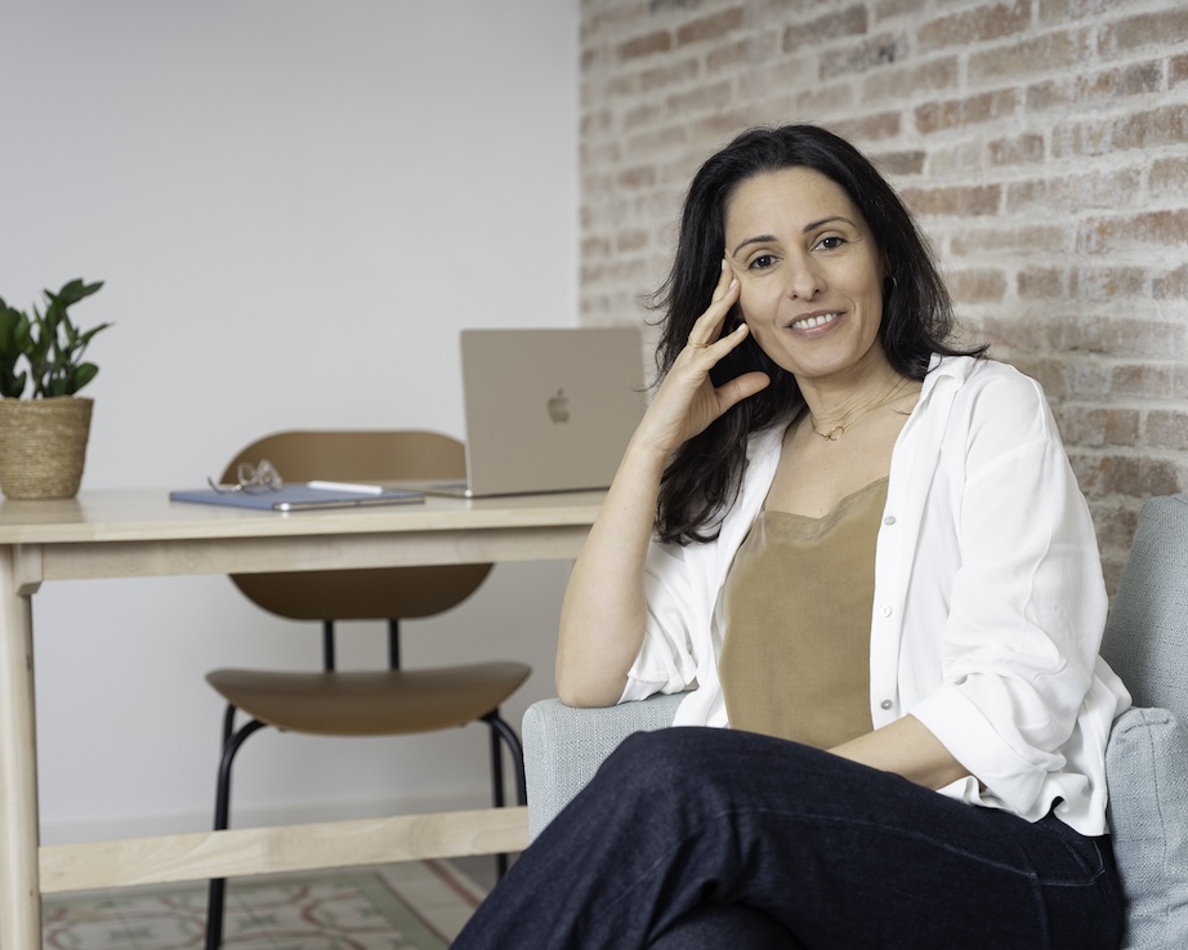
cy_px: 481
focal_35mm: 64
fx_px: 2235
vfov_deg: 24.0
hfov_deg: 29.8
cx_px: 586
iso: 160
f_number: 3.2
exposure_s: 1/160
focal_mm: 55.5
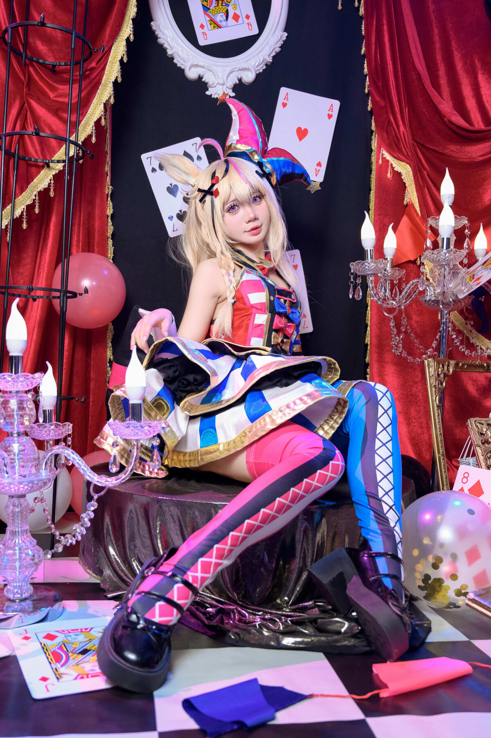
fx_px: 717
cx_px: 246
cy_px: 369
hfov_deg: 37.8
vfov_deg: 54.5
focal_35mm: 35
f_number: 4
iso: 160
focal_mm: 35
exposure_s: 1/160
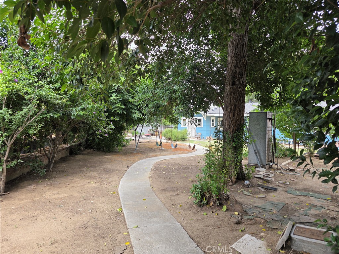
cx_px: 170
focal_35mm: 23
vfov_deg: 58.9
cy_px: 127
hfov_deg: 73.9
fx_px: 225
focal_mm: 6.3
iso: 40
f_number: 1.7
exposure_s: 1/359
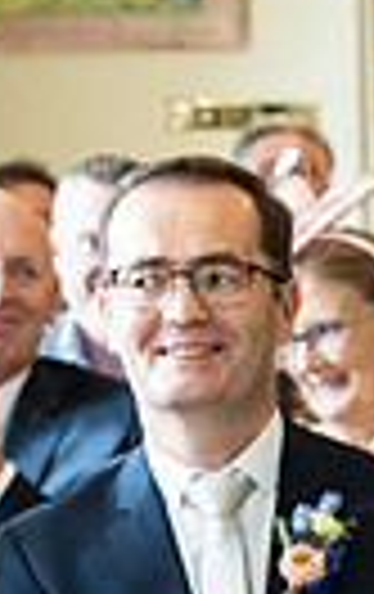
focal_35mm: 210
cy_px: 443
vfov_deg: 10.0
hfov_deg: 5.9
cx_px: 1023
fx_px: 3410
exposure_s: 1/200
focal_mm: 47
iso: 3200
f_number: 3.5
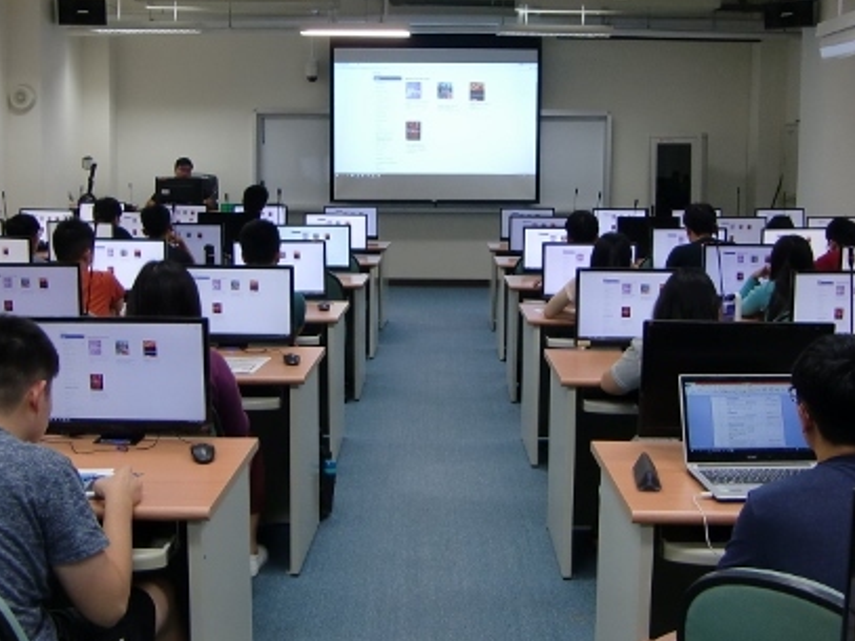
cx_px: 420
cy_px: 284
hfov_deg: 43.0
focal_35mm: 44
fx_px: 1086
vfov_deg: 32.8
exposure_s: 1/60
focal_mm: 4.9
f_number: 2.6
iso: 125
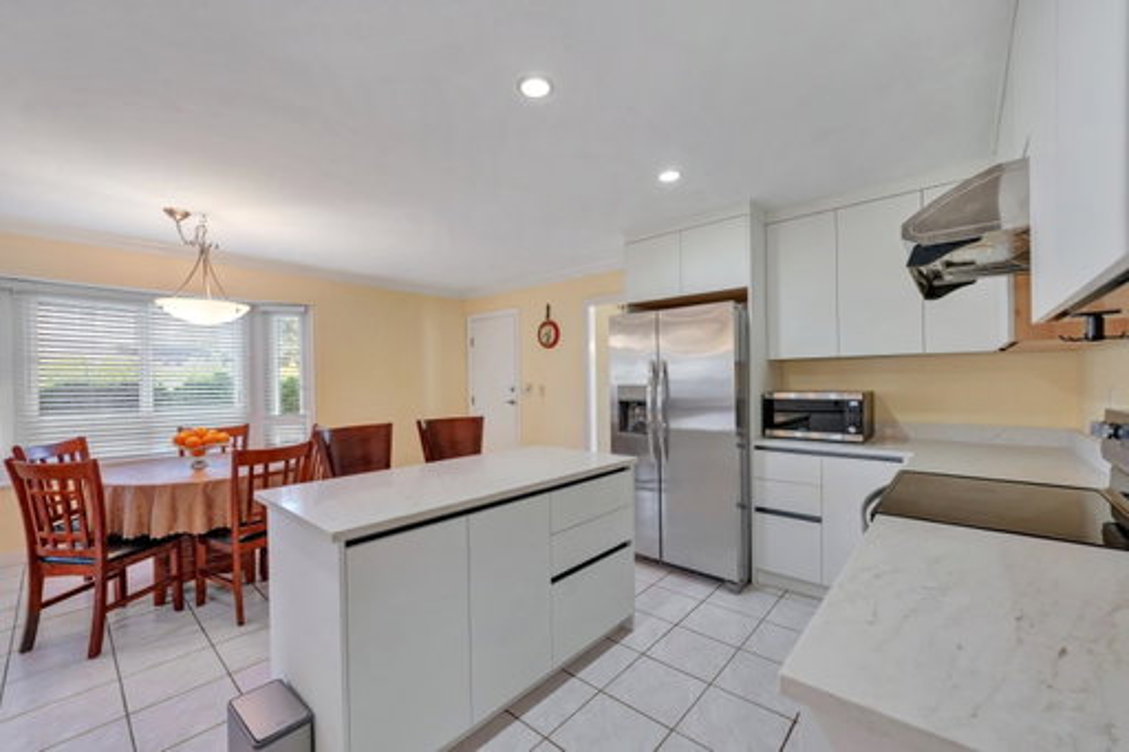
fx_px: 458
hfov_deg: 101.9
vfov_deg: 78.8
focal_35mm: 15
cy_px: 376
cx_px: 564
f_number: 4.5
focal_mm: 14.6
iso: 400
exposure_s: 1/25
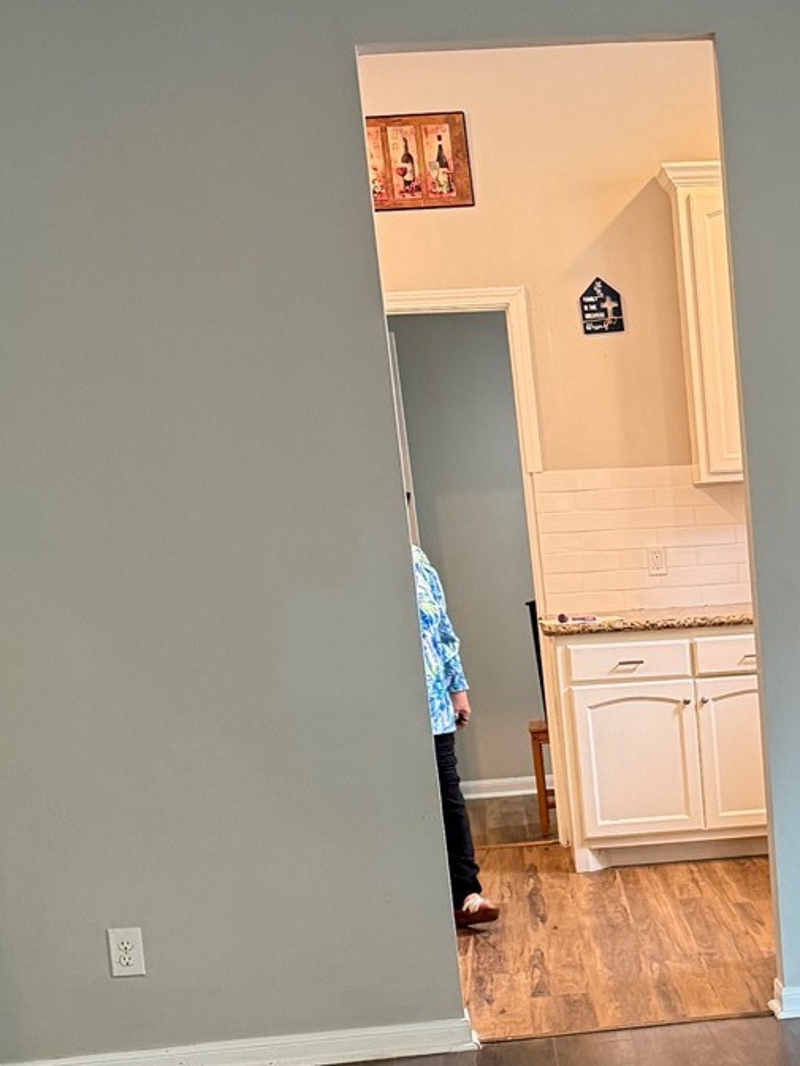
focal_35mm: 73
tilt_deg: -12.7
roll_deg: +3.0
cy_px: 1017
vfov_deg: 25.6
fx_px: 2249
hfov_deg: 19.3
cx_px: 876
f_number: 1.78
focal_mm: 6.76
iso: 250
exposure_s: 1/60
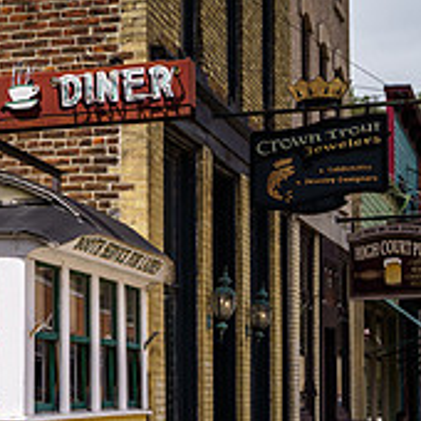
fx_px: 1514
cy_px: 370
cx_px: -87
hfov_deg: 15.3
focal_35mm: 110
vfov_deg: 15.7
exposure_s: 1/3200
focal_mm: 37
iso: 200
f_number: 2.8
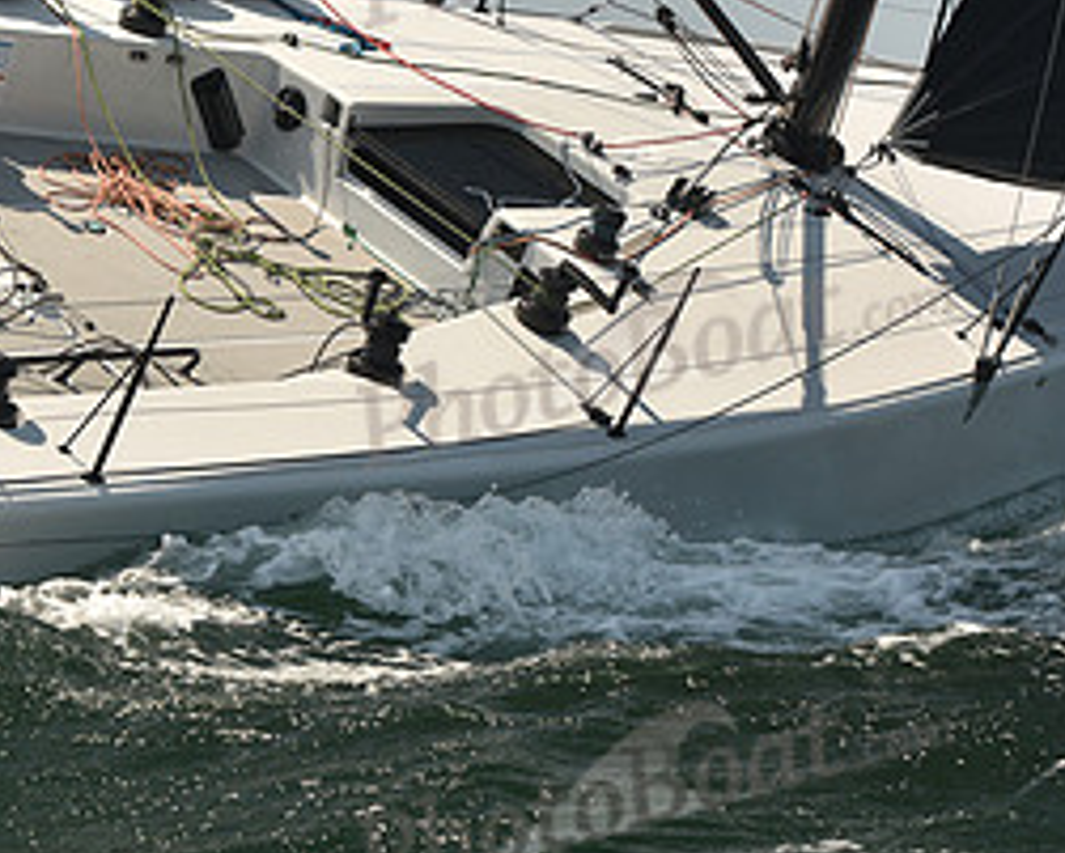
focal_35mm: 152
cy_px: 197
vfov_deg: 10.1
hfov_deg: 12.6
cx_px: 140
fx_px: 4793
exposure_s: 1/640
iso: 250
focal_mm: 70
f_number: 5.6
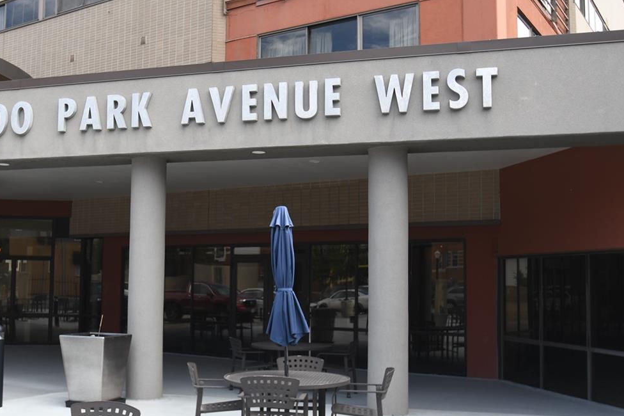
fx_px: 710
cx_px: 237
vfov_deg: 32.6
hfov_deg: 47.0
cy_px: 216
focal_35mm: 41
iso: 100
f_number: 5.6
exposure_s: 1/160
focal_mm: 17
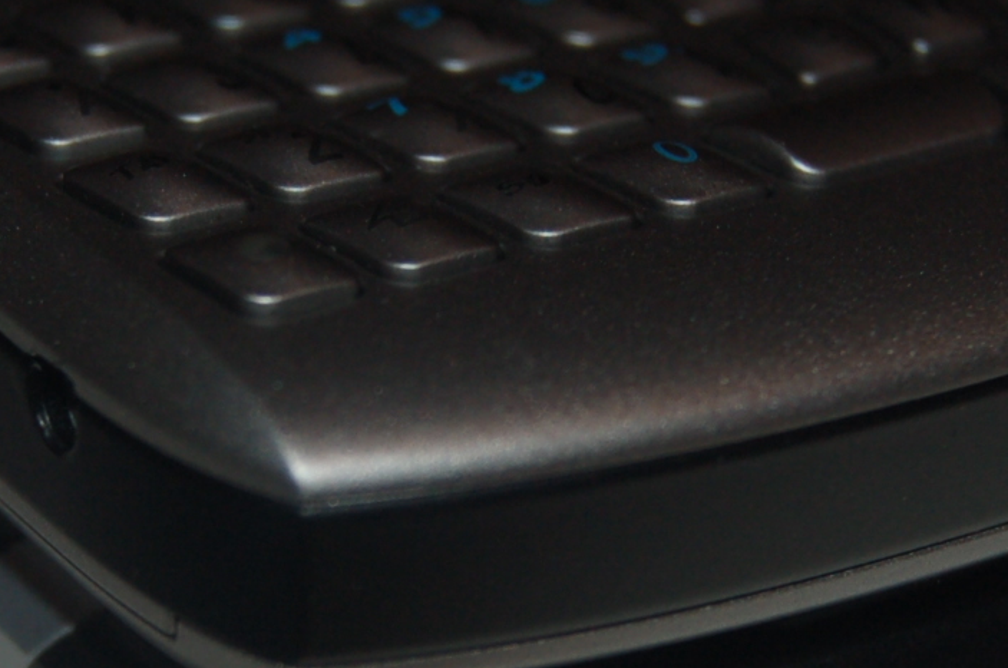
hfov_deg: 13.3
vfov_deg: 8.9
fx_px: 4304
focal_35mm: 154
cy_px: 427
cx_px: 389
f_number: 4.5
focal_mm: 32
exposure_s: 1/60
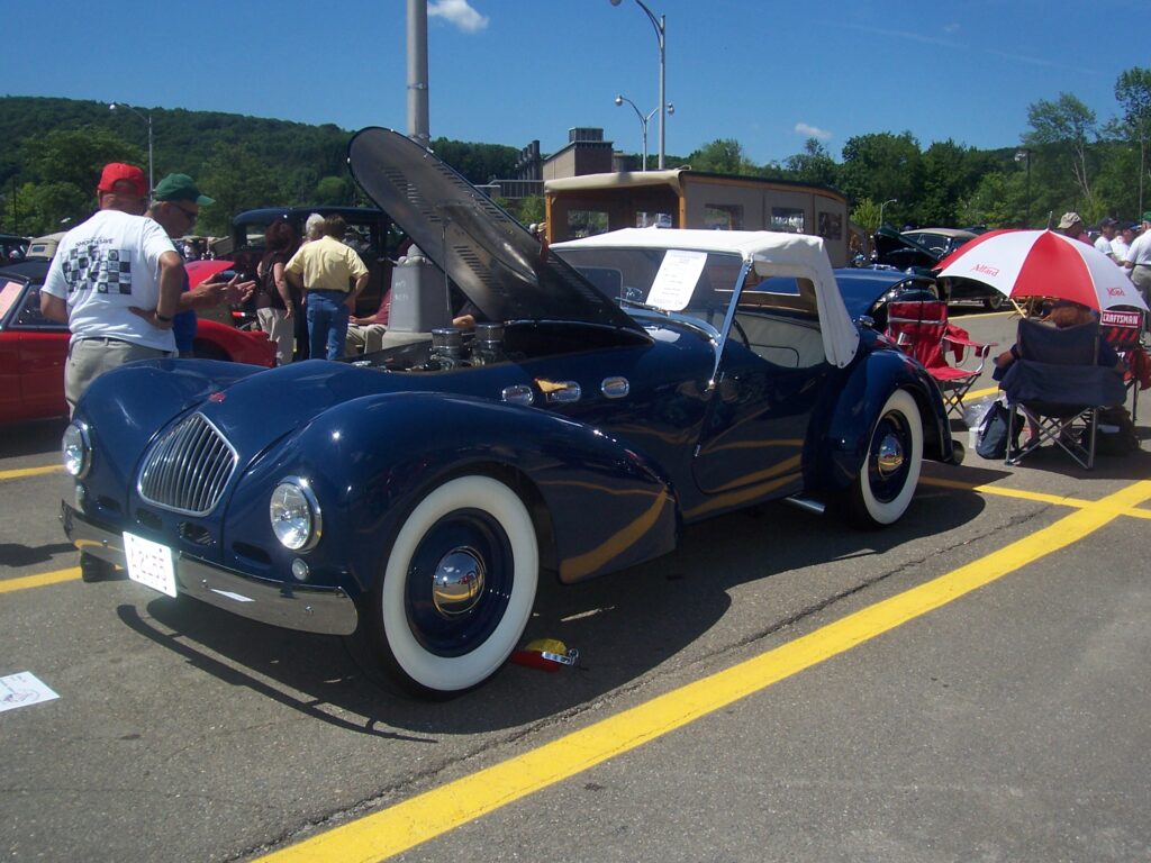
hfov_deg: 54.0
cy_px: 432
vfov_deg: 41.8
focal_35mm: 34
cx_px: 576
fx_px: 1131
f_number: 5.6
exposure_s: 1/750
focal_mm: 5.6
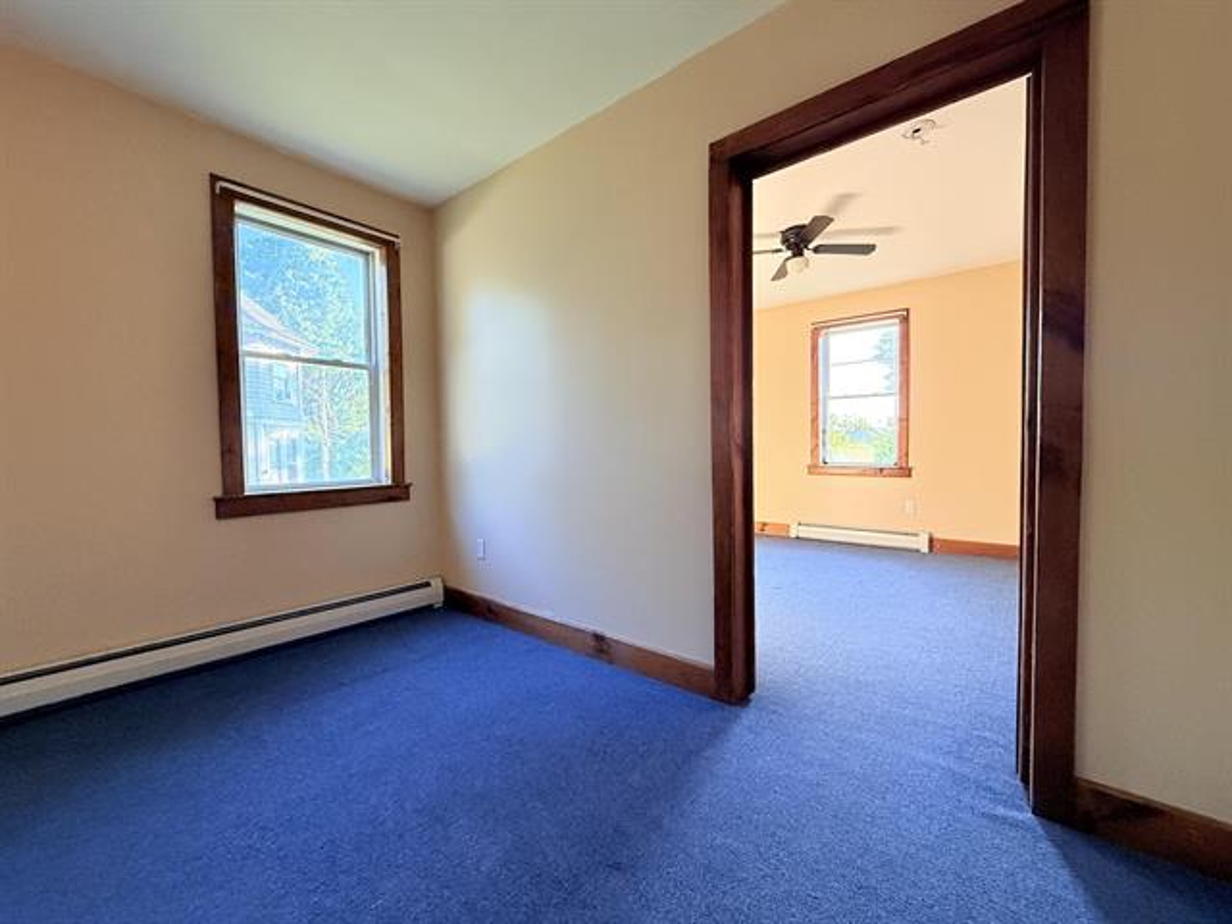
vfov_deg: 85.7
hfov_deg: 102.1
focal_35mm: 14
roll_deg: +0.7
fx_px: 498
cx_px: 616
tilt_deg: -1.8
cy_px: 462
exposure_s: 1/120
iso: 200
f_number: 2.2
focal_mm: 2.22
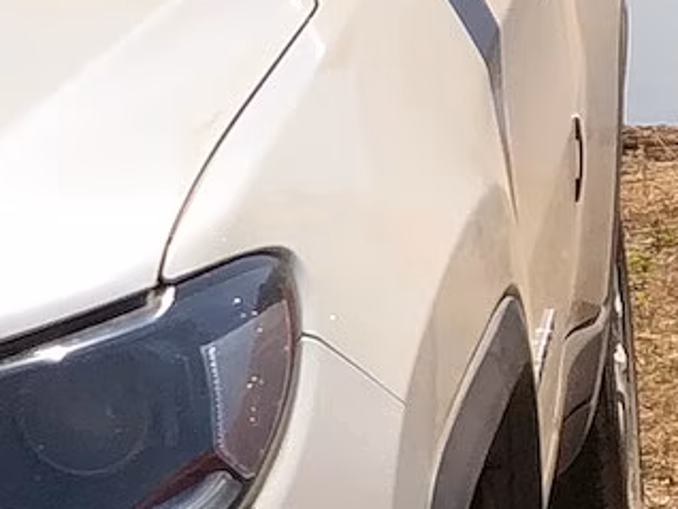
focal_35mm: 169
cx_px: -966
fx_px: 3313
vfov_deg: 8.8
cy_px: 279
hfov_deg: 10.1
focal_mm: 4
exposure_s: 1/3436
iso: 25
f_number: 1.8
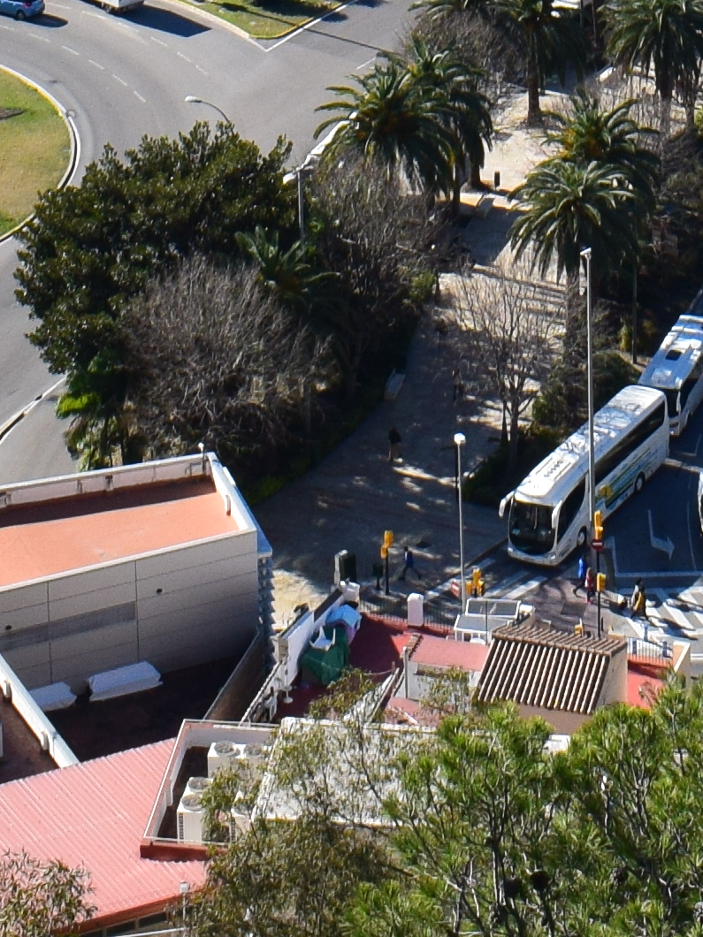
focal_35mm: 147
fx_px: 3980
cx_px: 590
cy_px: -782
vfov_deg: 12.2
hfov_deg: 10.1
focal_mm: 18
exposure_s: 1/500
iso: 360
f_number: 11
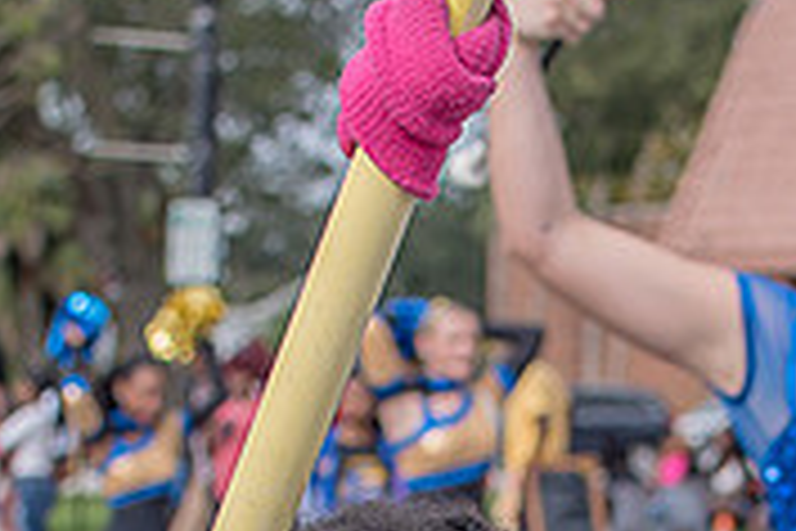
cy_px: 803
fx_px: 3759
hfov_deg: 12.1
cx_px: 463
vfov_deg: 7.9
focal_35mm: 170
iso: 100
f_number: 4
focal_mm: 35
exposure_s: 1/500
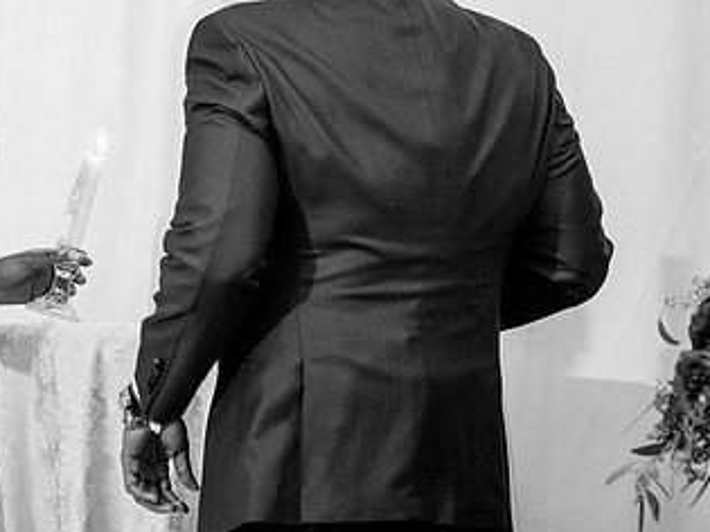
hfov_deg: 9.0
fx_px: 4470
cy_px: 210
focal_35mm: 218
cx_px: 45
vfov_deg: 6.8
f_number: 4
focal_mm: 102
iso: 2000
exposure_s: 1/100
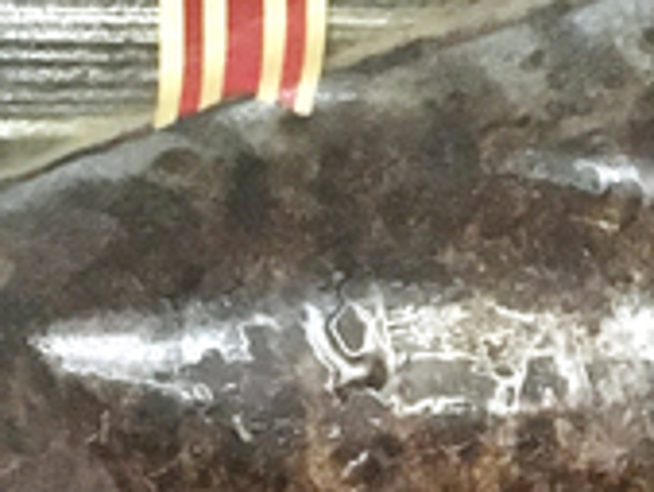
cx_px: 1130
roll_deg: +2.6
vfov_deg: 7.2
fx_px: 3895
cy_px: 387
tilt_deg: -24.8
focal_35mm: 206
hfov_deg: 9.2
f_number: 2.2
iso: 250
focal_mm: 4.15
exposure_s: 1/15
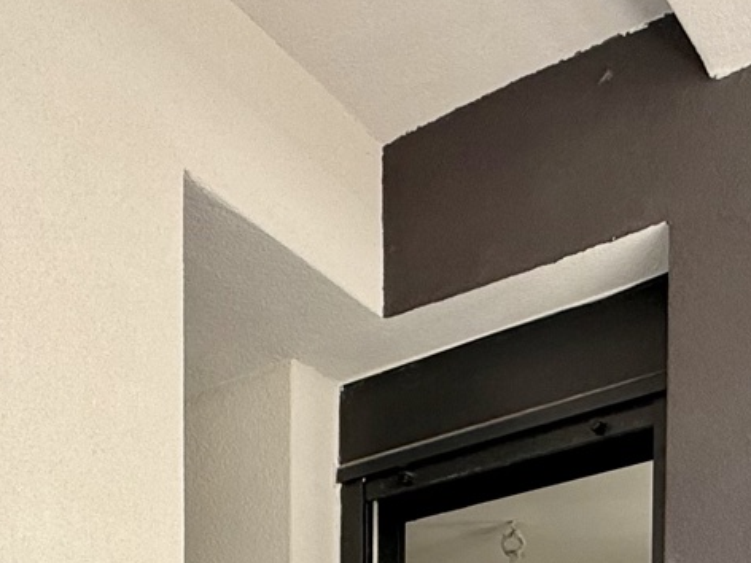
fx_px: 1237
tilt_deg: -3.4
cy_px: 1002
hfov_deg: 33.1
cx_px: 188
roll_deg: +0.4
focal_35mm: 57
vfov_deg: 19.5
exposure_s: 1/176
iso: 50
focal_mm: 2.22
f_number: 2.2
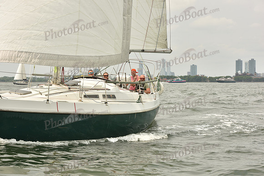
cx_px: 132
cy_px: 88
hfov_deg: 28.8
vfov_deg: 19.5
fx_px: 513
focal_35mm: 70
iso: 250
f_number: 10
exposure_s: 1/640
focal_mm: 70
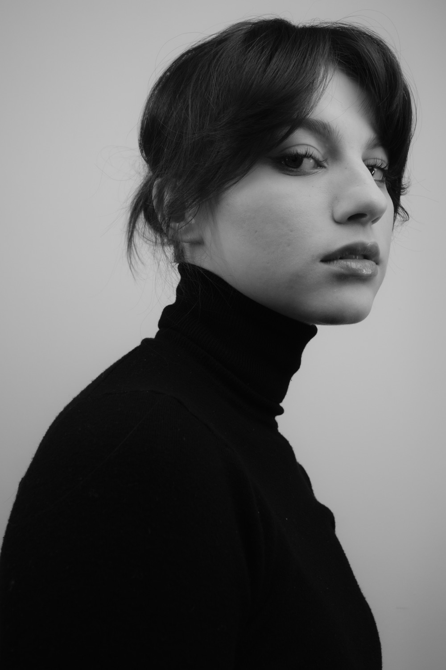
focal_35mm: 35
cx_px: 223
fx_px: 650
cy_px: 335
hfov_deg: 37.9
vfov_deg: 54.4
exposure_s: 1/125
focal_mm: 23
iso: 1000
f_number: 8
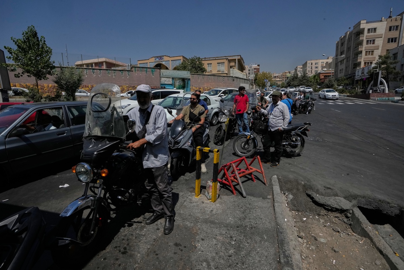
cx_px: 202
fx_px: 180
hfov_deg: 96.7
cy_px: 135
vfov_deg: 73.7
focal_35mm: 16
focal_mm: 16
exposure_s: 1/1600
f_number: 18
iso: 1000
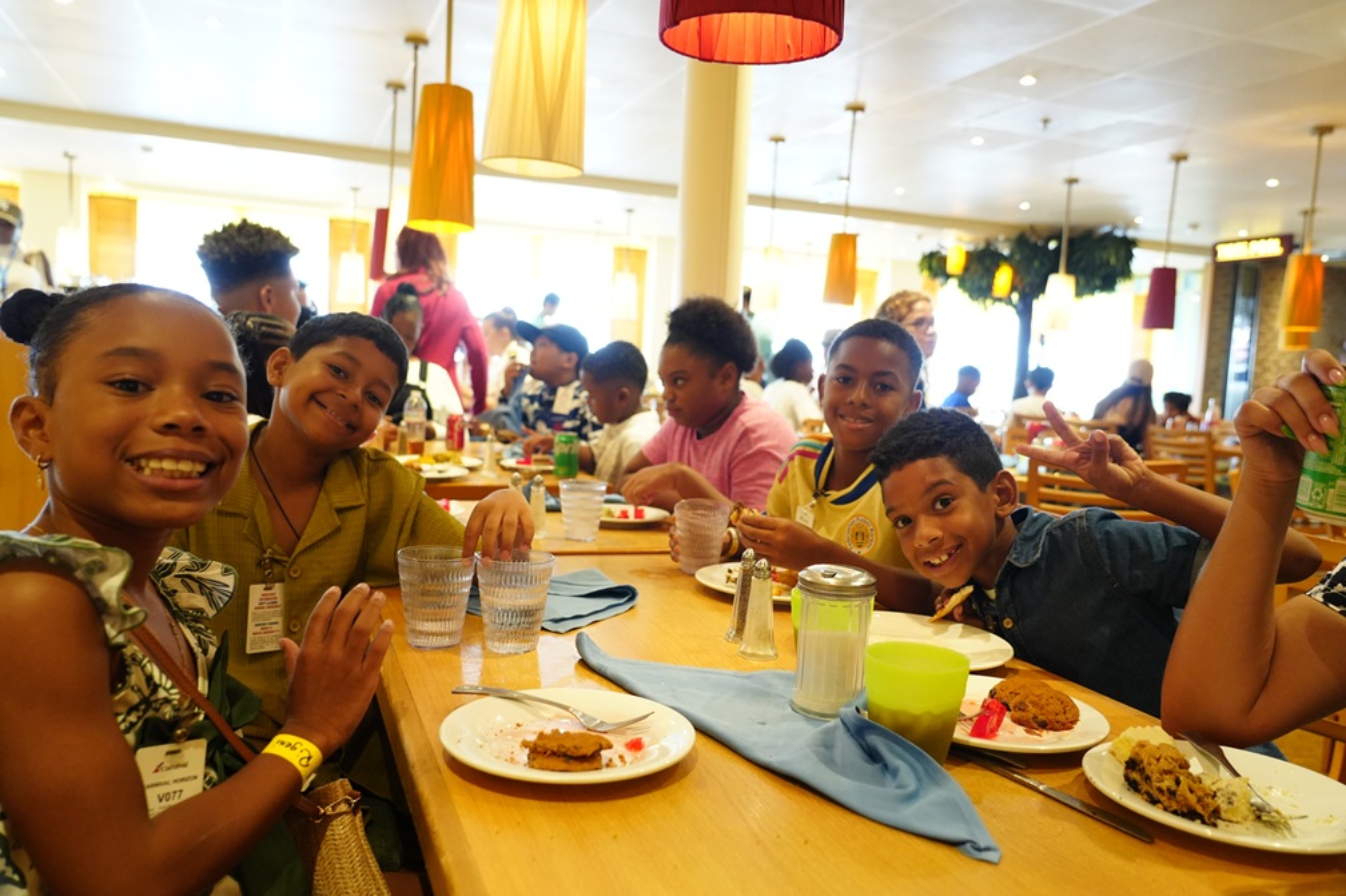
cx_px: 673
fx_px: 972
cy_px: 448
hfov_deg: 69.4
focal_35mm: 26
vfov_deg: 49.5
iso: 4000
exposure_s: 1/80
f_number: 4
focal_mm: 26
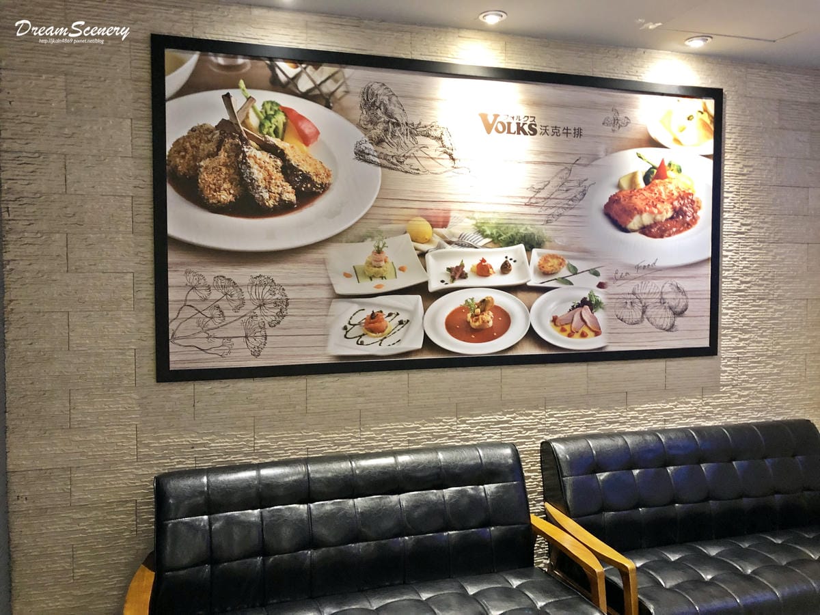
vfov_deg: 49.7
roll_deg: -1.0
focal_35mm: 28
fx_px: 663
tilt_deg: -1.5
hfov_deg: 63.4
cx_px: 410
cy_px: 308
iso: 100
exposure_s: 1/13
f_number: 1.8
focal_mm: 3.99
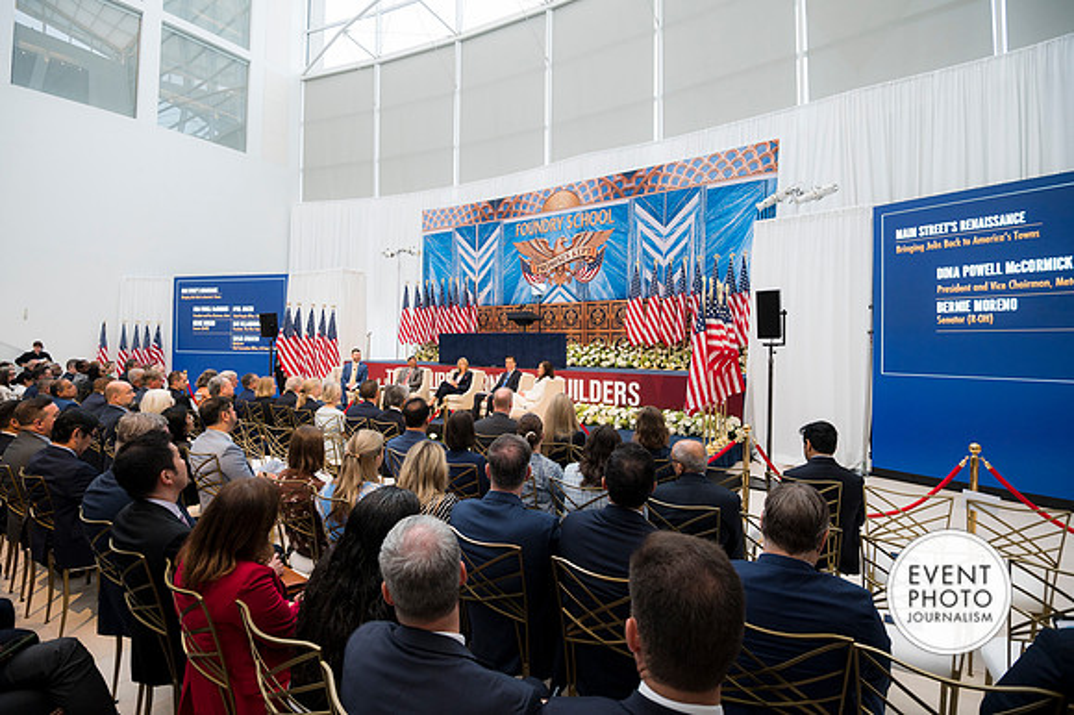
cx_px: 537
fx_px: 477
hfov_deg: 96.8
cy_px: 358
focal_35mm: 16
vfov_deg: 73.7
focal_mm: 16
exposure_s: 1/160
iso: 800
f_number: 4
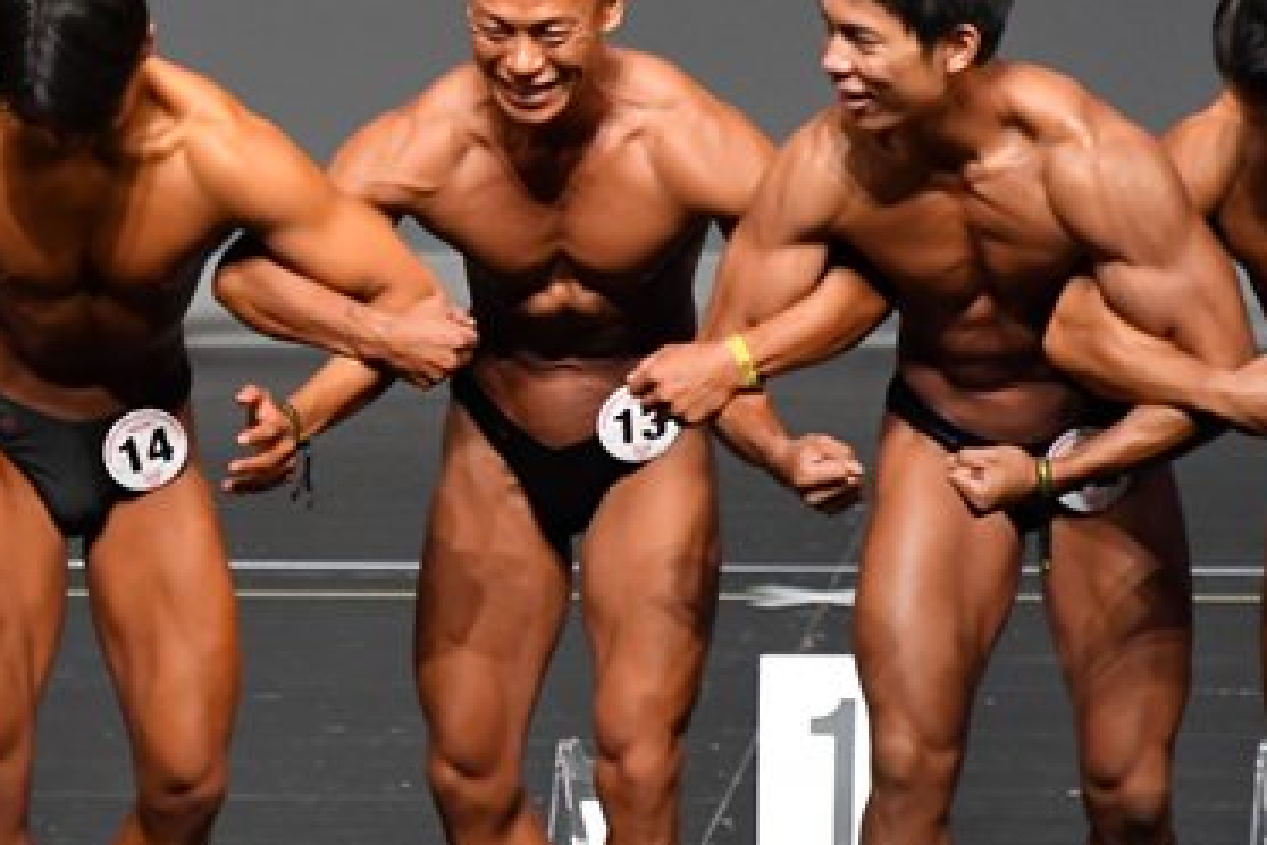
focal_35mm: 625
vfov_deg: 2.2
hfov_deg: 3.3
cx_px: 49
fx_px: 21995
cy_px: 494
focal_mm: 200
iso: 4000
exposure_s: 1/400
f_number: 5.6
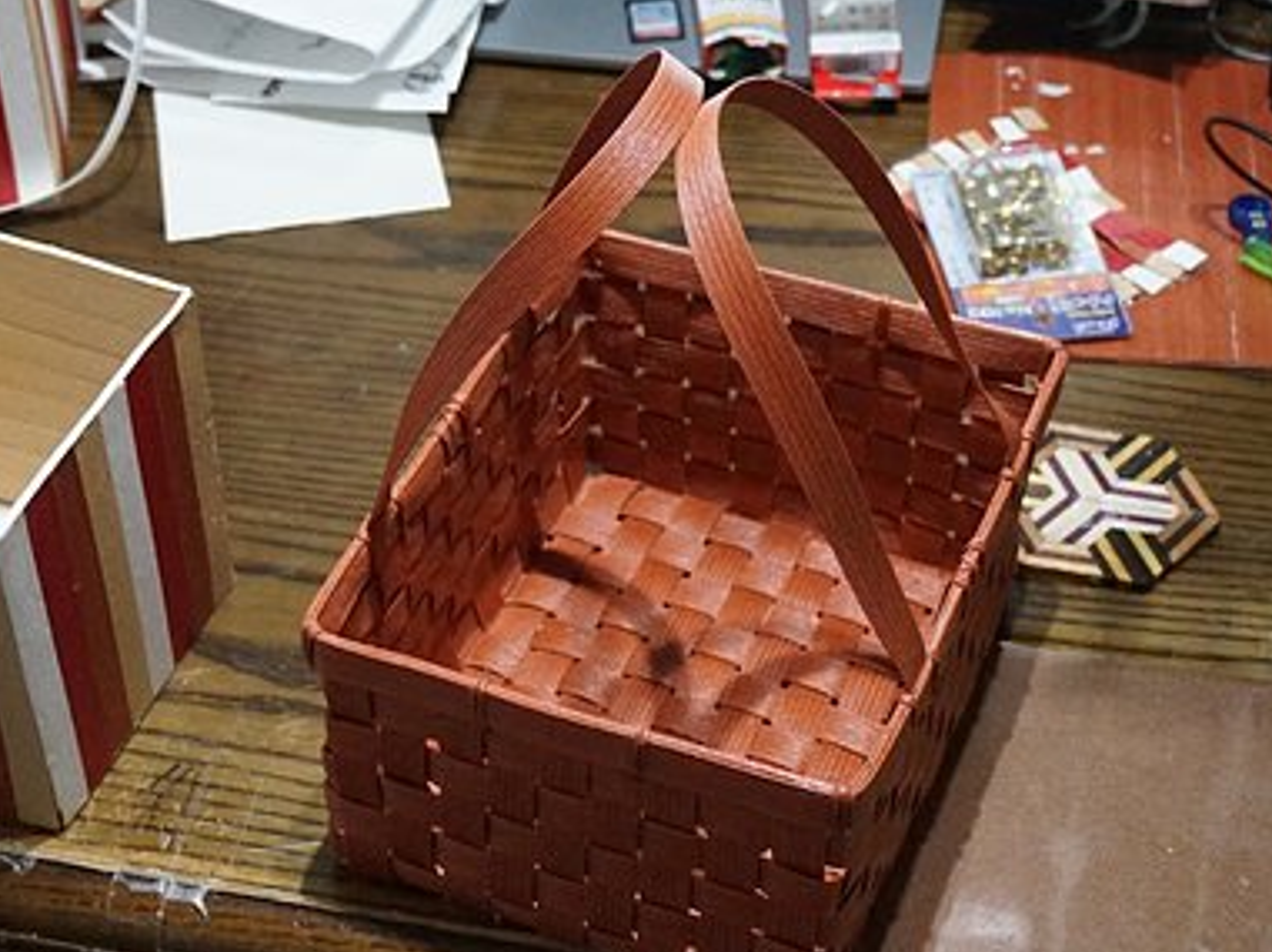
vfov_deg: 23.6
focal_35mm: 62
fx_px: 2276
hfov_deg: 31.0
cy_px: 478
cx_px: 424
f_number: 5
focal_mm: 32
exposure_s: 1/160
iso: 5000
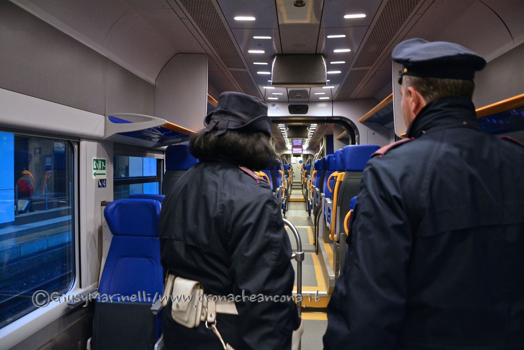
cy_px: 175
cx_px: 262
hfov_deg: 67.4
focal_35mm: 27
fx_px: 393
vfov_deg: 47.9
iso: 2200
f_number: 3.5
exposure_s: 1/60
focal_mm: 18
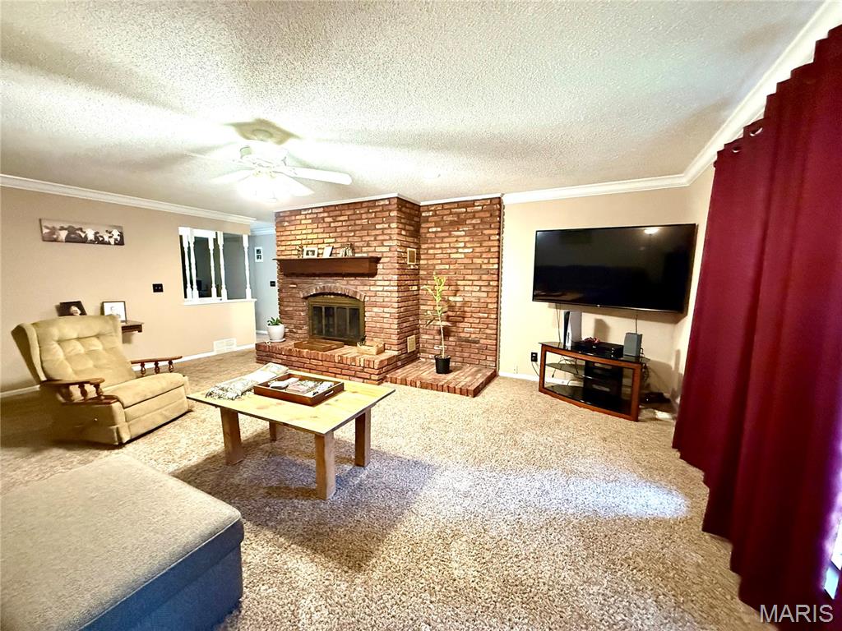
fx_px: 341
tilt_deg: -5.3
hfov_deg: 102.1
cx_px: 421
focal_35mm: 14
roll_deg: -0.2
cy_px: 316
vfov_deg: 85.7
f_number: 2.2
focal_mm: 2.22
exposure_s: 1/60
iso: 1000
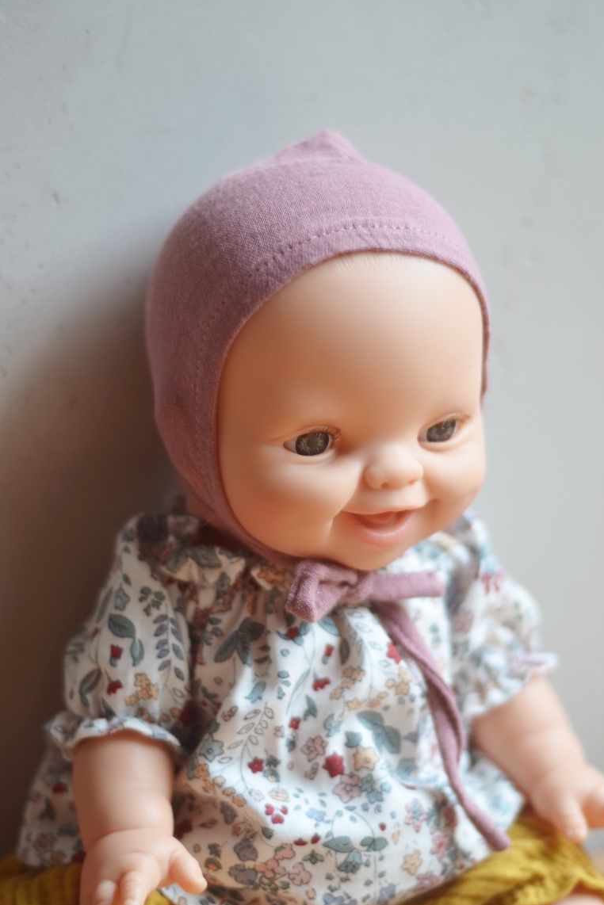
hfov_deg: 18.0
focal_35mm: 76
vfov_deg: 26.6
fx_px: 1911
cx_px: 304
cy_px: 457
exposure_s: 1/100
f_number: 1.8
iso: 160
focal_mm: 50
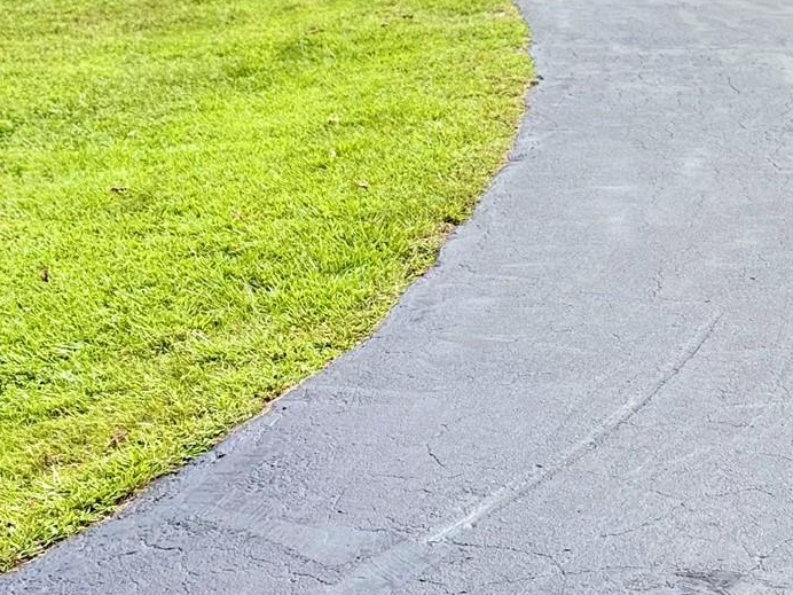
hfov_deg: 26.5
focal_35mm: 71
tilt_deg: -2.4
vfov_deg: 20.7
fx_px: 1627
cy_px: 214
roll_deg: -3.6
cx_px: 702
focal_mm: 6.76
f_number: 1.78
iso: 100
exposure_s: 1/992
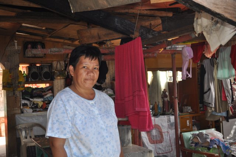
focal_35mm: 48
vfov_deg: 28.0
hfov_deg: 41.2
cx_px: 118
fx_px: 314
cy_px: 78
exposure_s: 1/125
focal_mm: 32
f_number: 4.8
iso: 500
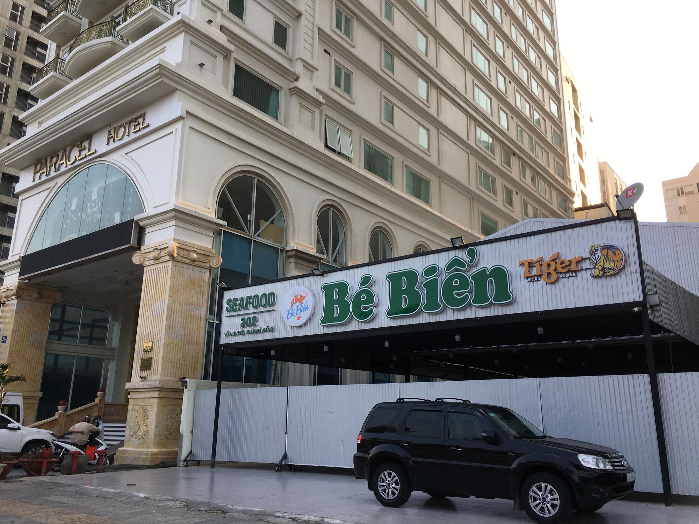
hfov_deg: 61.7
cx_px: 350
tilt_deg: +16.0
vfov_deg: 48.2
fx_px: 586
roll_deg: -0.7
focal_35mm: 29
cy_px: 262
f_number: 2.2
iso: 25
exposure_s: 1/503
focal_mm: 4.15
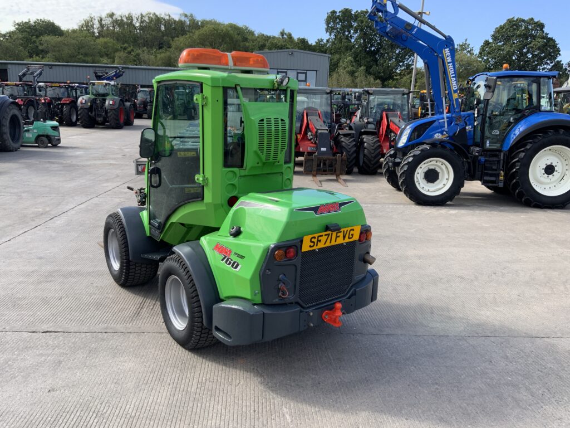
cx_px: 285
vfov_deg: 48.2
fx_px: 478
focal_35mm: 29
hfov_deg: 61.7
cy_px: 214
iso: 16
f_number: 1.8
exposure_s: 1/650
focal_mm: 3
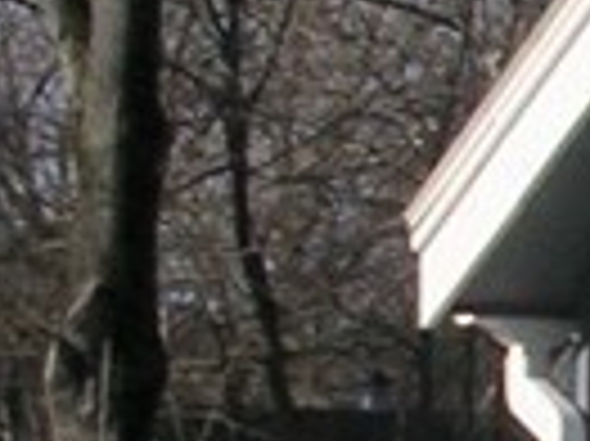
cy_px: 432
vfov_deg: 5.0
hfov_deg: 6.2
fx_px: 5075
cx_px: 1702
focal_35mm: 298
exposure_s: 1/413
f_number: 5.6
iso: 50
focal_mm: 5.8
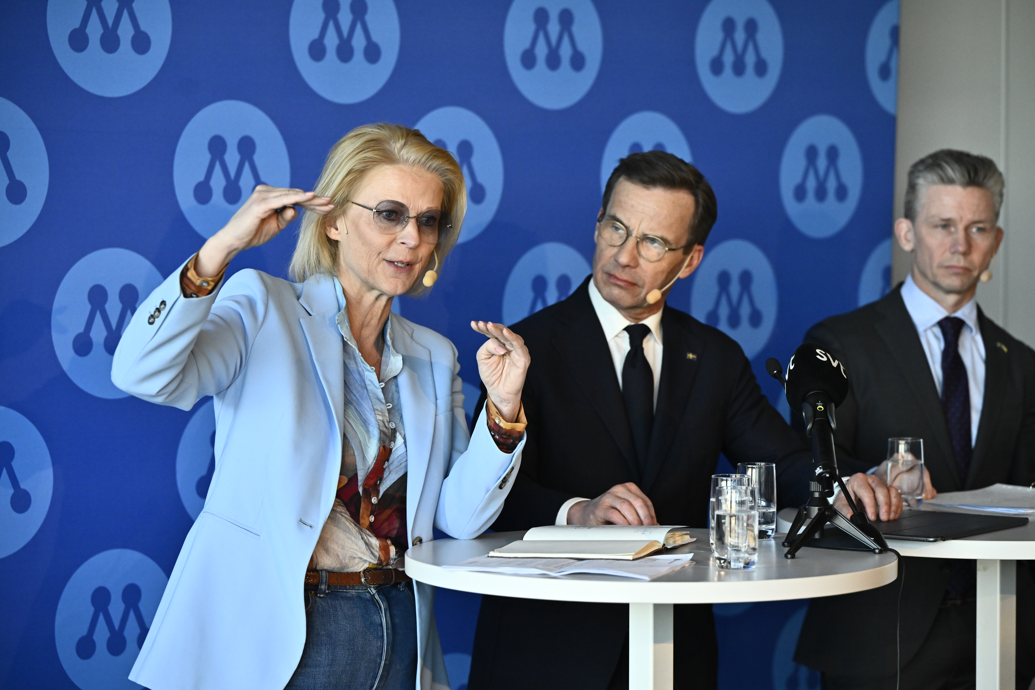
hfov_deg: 19.8
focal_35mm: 103
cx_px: 518
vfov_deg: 13.3
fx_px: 2961
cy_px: 345
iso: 2500
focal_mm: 103
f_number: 3.5
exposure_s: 1/1600
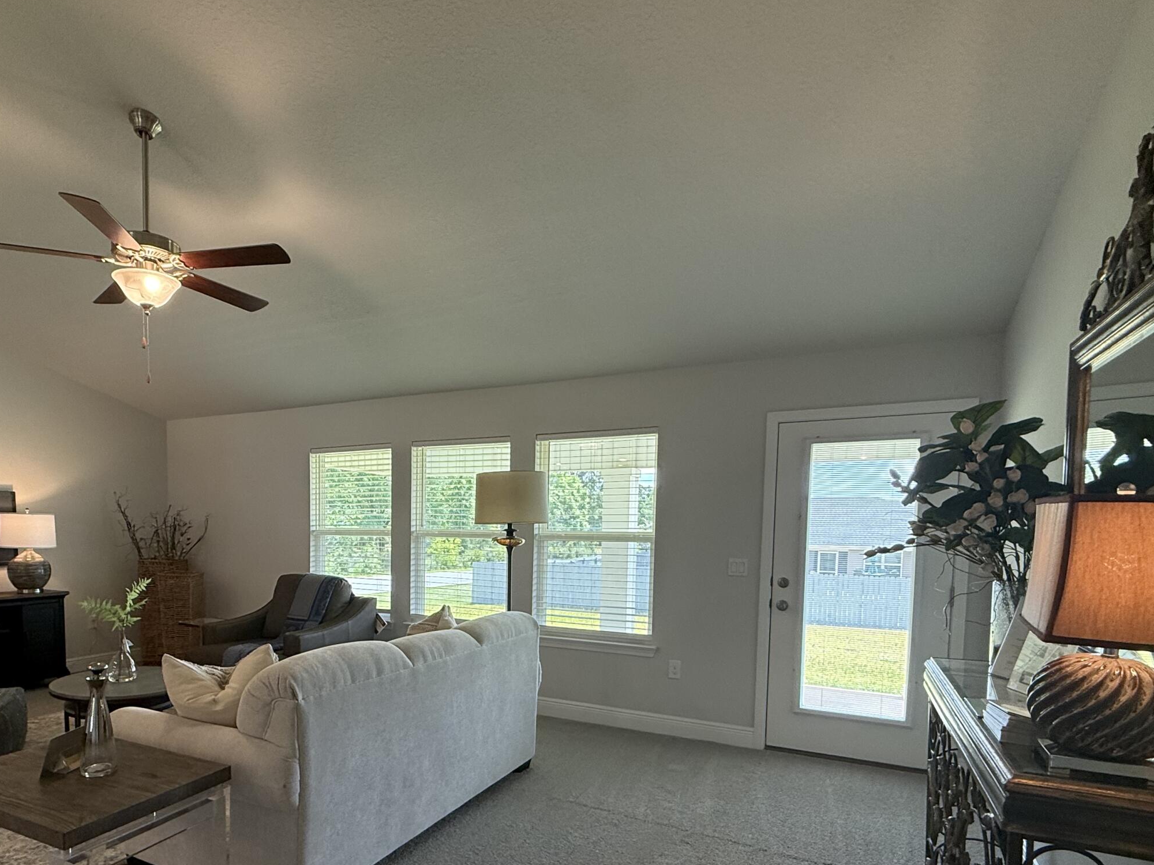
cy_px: 576
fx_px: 700
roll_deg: -1.5
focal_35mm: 21
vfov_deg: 61.9
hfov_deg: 77.9
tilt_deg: -5.0
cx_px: 452
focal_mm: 2.22
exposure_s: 1/120
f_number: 2.2
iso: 125
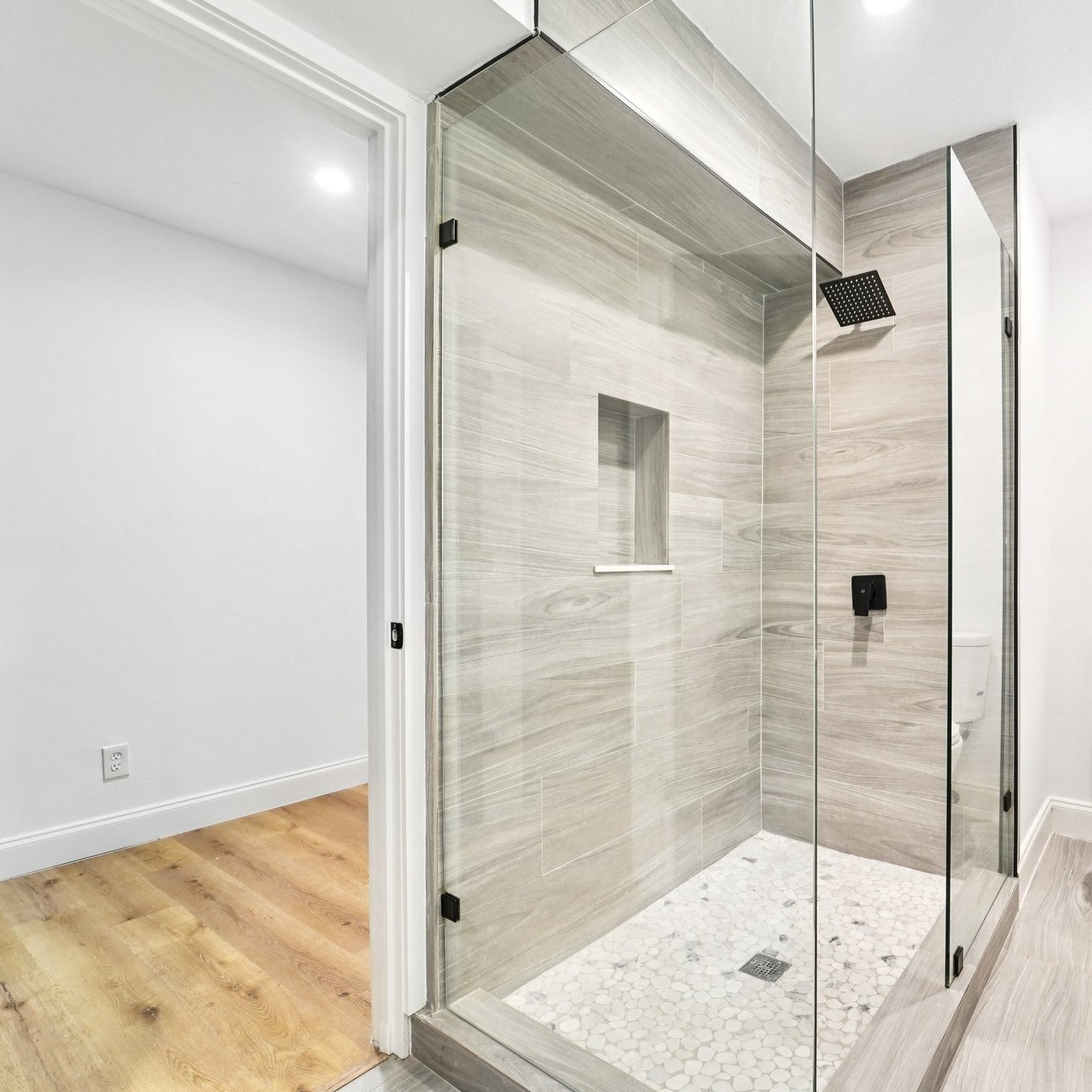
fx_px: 642
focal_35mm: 18
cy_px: 549
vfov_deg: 80.7
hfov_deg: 79.0
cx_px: 694
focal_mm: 14
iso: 500
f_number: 8
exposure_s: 1/20
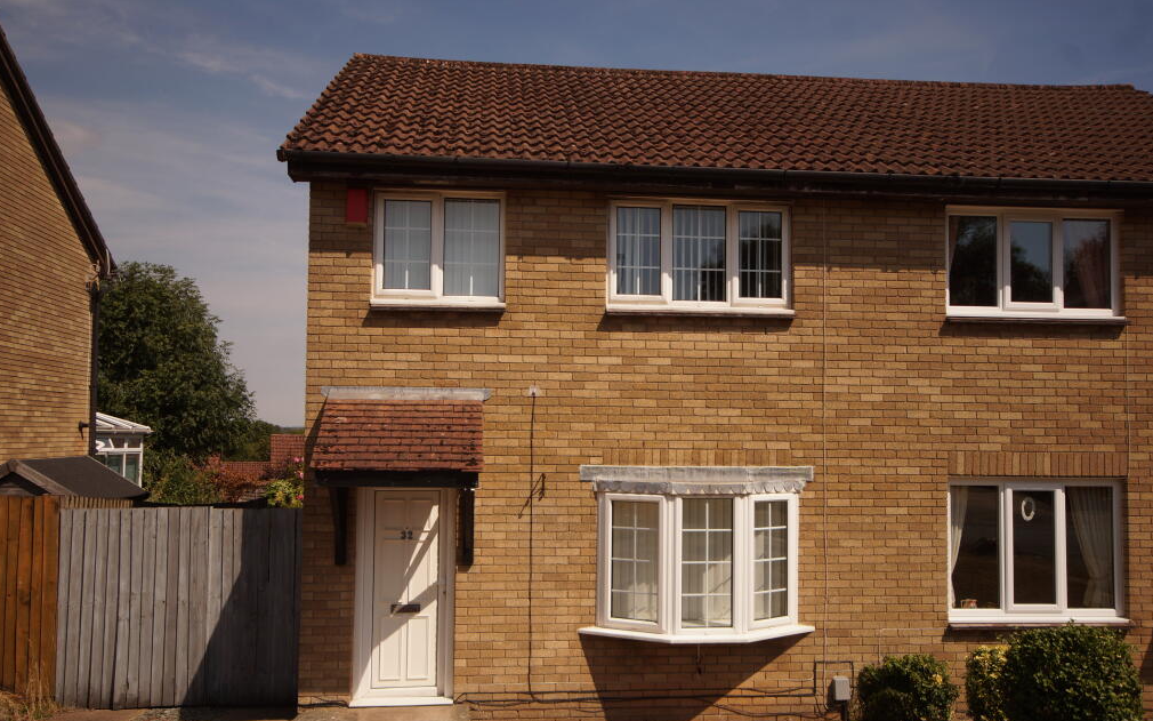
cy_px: 387
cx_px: 576
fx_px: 974
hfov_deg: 61.2
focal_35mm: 31
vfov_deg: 40.6
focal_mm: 20
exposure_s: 1/800
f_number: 5.6
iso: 100
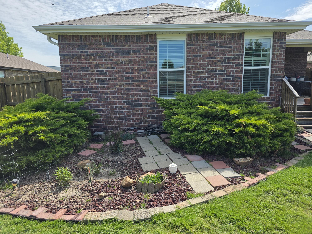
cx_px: 156
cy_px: 117
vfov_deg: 58.9
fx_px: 207
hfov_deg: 73.9
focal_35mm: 23
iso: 80
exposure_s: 1/4766
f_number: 1.7
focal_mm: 6.3
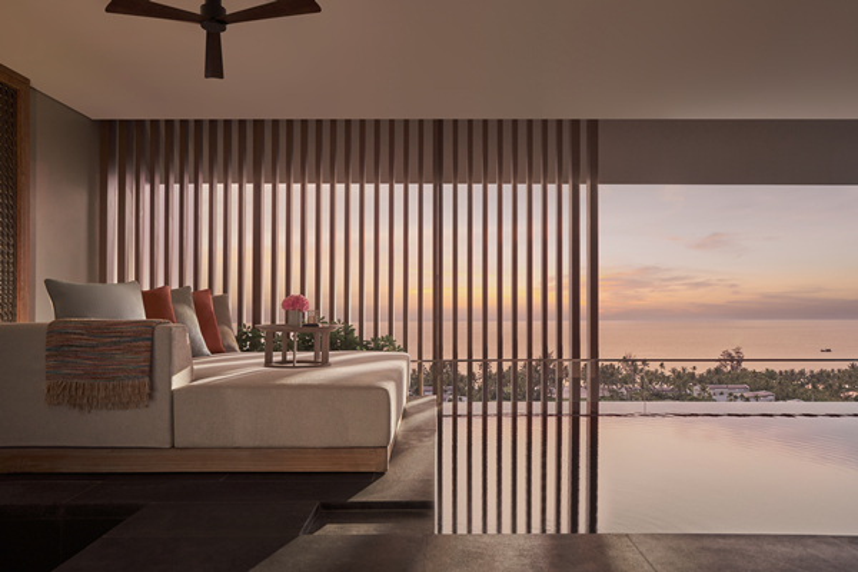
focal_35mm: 25
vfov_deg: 51.3
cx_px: 429
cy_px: 286
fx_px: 596
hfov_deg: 71.5
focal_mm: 25
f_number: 4
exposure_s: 1/100
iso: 400
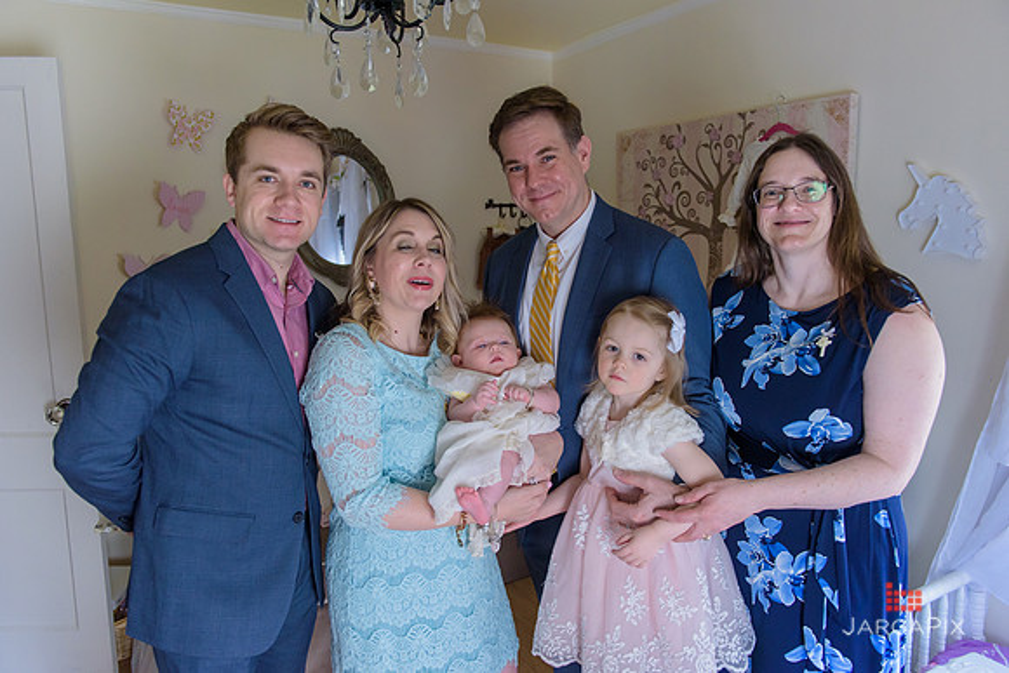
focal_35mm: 26
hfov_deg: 69.4
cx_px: 504
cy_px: 336
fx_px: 729
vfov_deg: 49.6
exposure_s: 1/125
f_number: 3.2
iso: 1600
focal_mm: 26
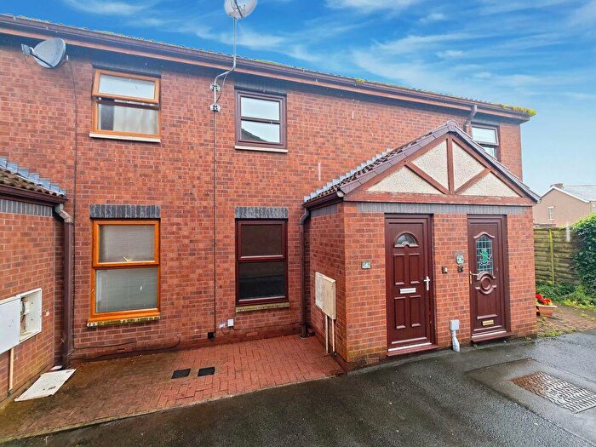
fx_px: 207
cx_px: 298
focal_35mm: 12
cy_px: 224
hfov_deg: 110.5
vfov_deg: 94.5
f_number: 1.8
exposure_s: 1/594
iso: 50
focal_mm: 2.03
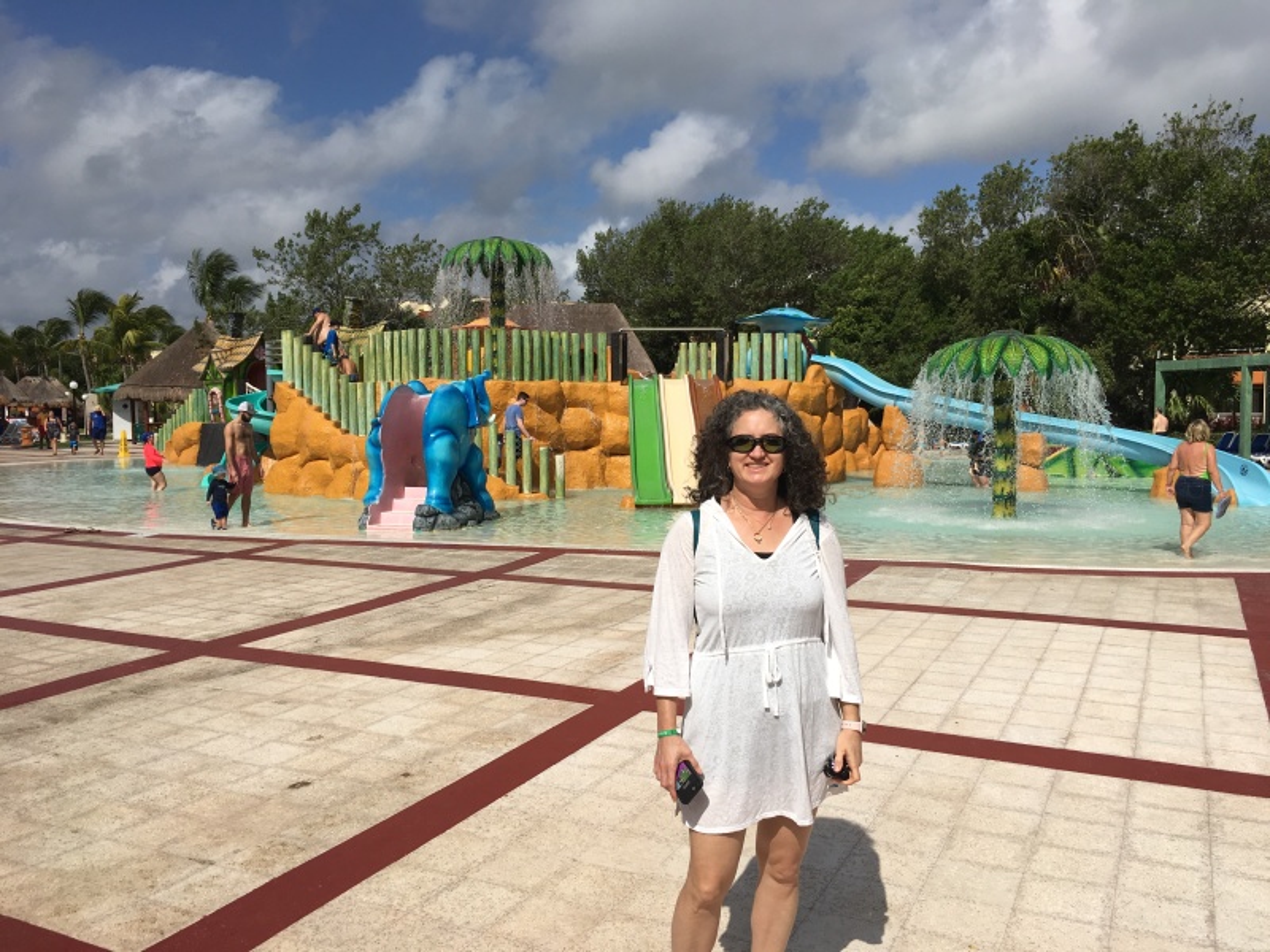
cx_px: 635
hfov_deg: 61.7
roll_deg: +0.8
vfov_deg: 48.2
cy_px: 476
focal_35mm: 29
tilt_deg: -3.7
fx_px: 1064
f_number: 2.2
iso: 25
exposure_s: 1/4049
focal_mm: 4.15
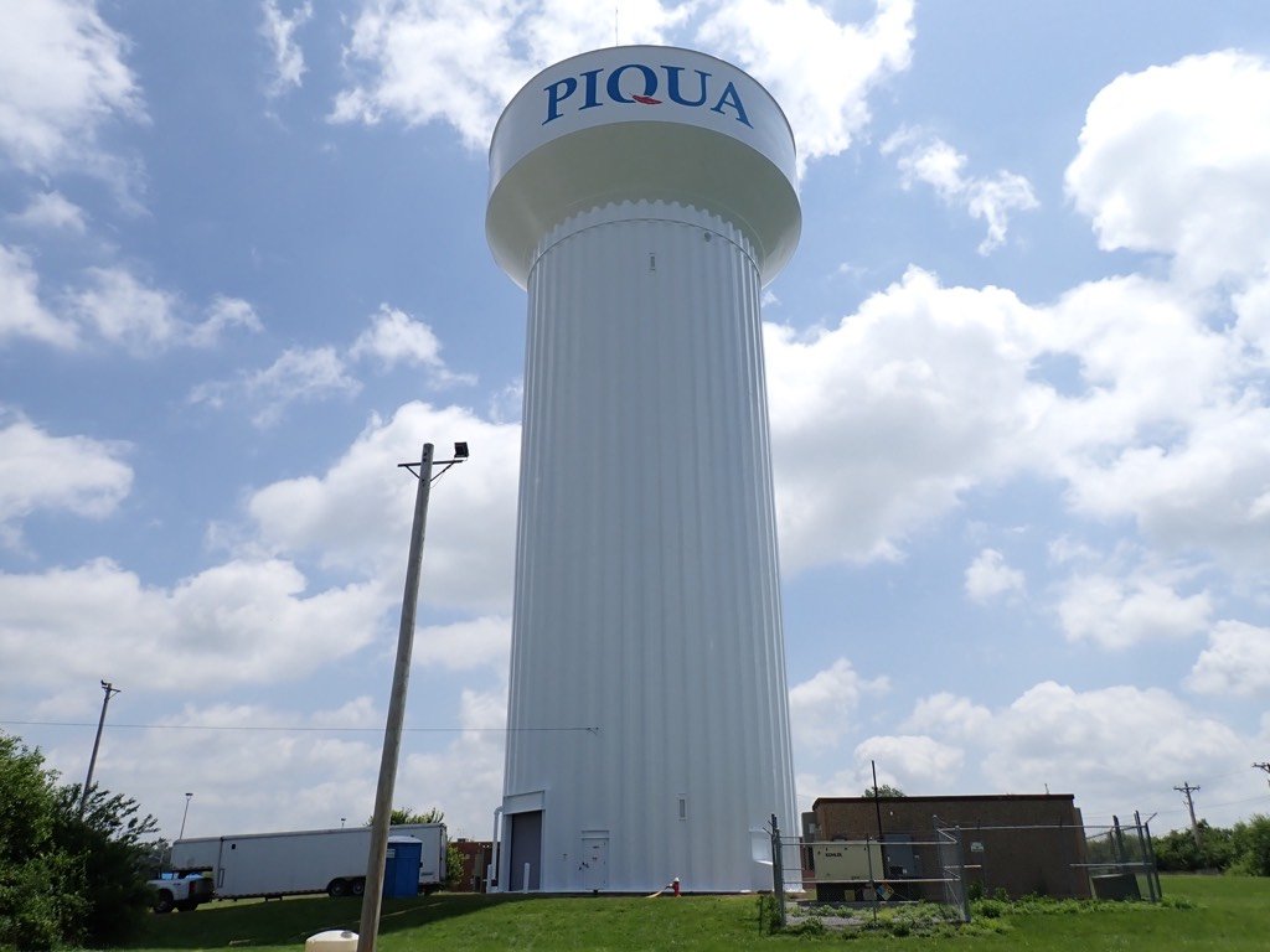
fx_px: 917
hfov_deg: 69.4
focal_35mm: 25
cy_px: 476
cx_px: 635
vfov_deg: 54.9
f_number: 8
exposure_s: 1/320
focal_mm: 4.5
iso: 100
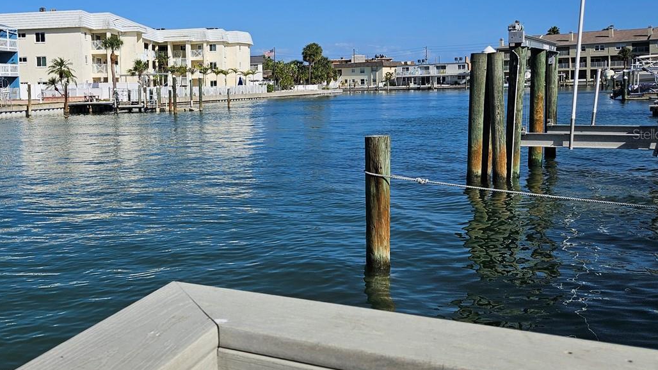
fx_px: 680
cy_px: 134
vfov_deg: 30.3
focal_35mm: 39
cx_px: 181
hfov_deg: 49.9
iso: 25
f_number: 1.8
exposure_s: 1/3512
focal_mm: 5.4
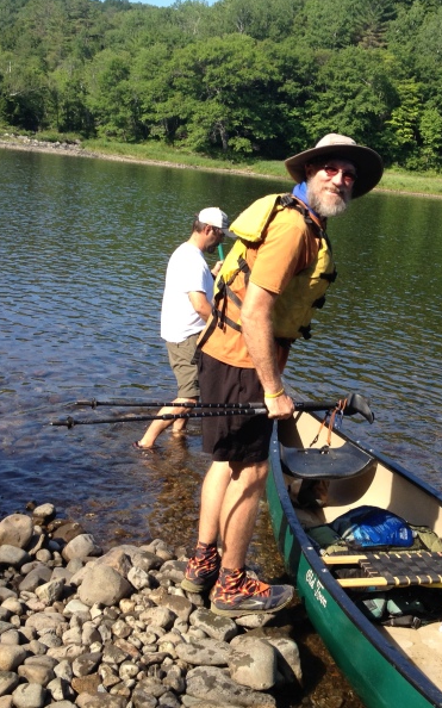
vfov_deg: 40.3
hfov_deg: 25.6
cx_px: 320
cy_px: 352
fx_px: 964
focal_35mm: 50
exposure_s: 1/746
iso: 50
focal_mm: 4.28
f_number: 2.4
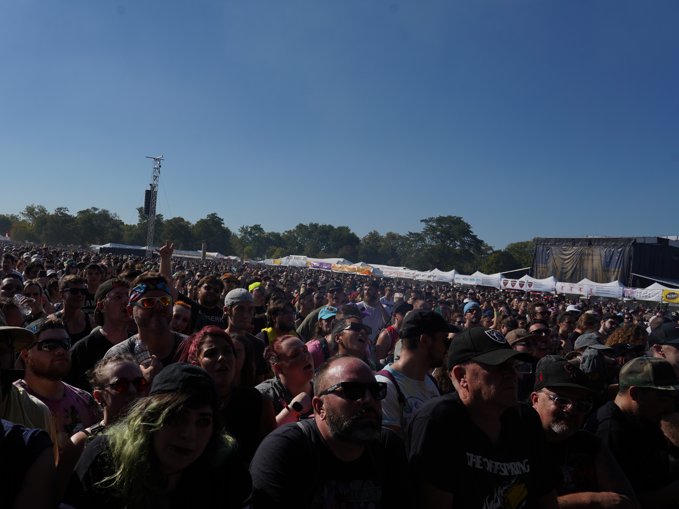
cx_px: 232
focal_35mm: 31
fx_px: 608
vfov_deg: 45.4
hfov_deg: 57.2
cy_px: 272
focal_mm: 24
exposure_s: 1/800
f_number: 8
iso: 100
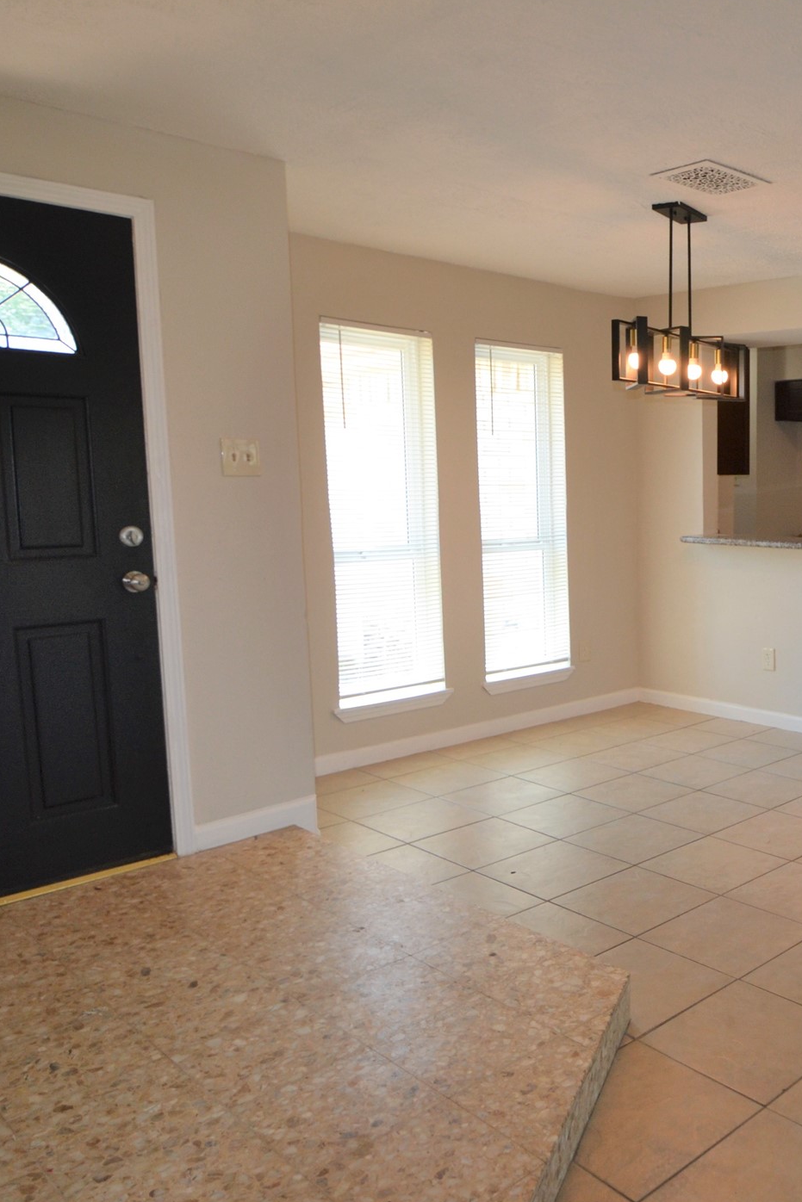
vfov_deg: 65.5
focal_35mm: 28
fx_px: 935
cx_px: 755
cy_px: 602
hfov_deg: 41.8
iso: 320
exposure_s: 1/125
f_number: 4
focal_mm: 12
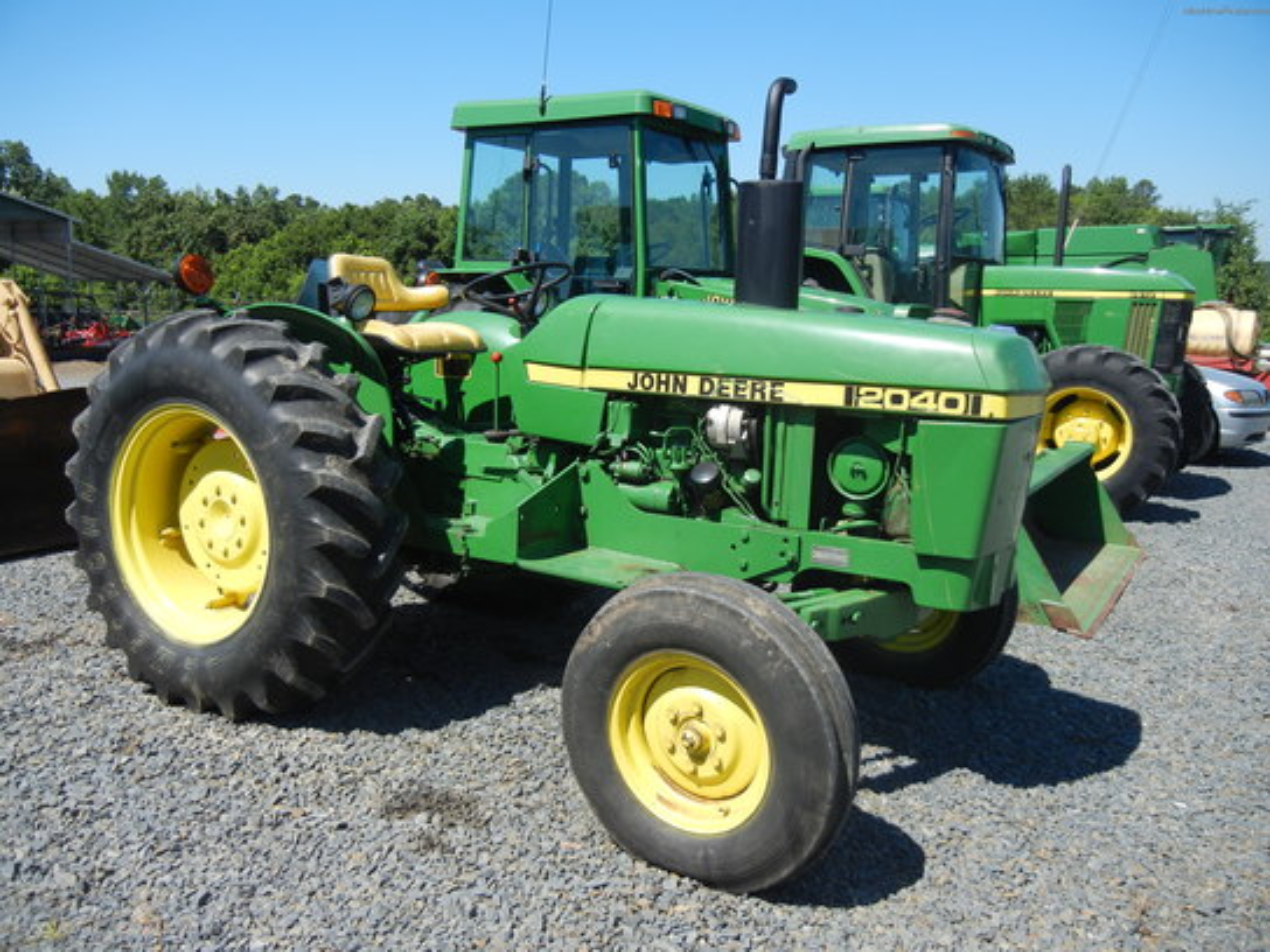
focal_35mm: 30
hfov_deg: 60.0
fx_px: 1101
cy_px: 476
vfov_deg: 46.8
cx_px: 635
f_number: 7
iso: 160
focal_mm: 5.4
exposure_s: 1/320
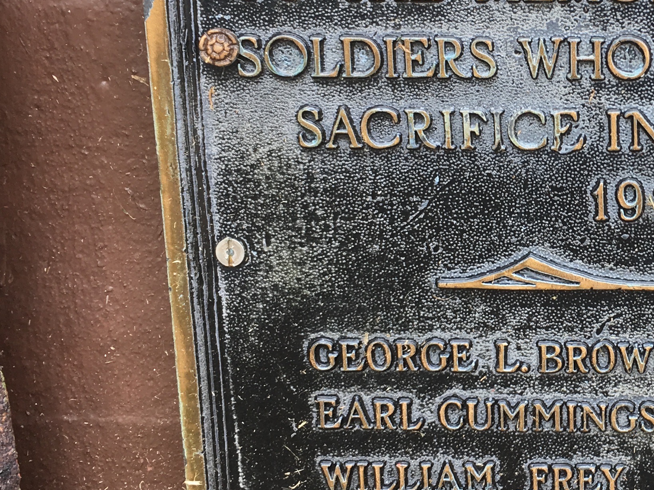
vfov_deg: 20.7
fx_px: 1341
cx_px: 668
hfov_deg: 25.9
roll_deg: -0.7
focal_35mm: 71
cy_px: 178
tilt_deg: -16.4
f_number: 2.2
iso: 25
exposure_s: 1/199
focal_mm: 4.15
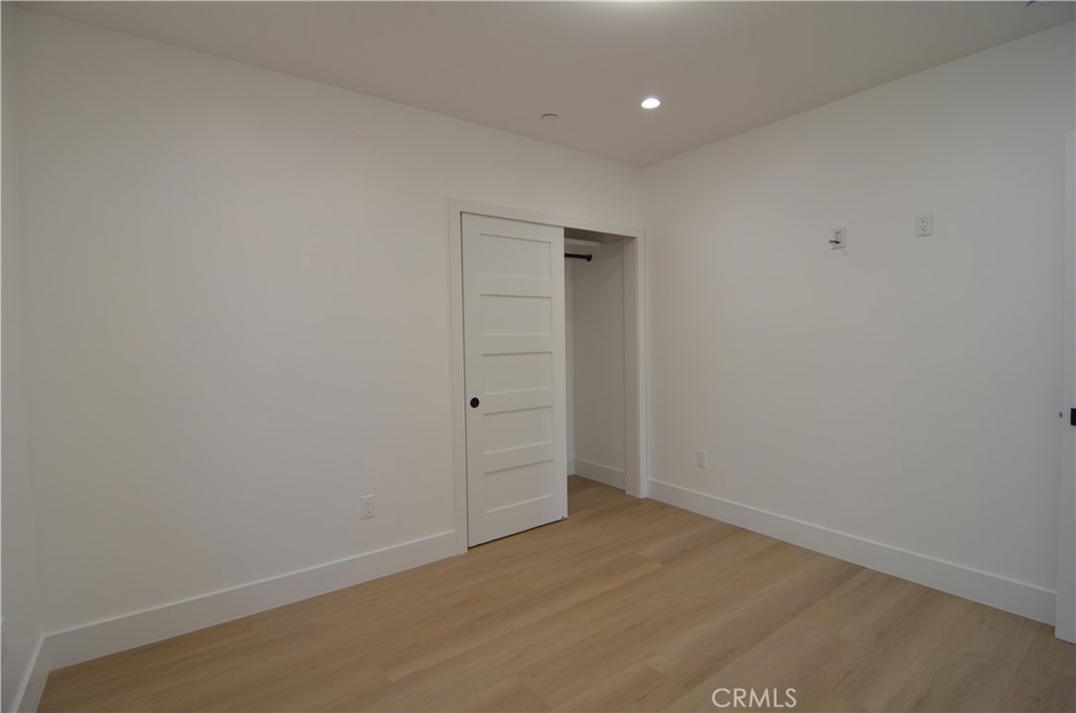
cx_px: 538
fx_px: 492
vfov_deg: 71.8
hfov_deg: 95.1
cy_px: 356
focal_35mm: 16
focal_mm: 11
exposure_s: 1/100
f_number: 5
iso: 400
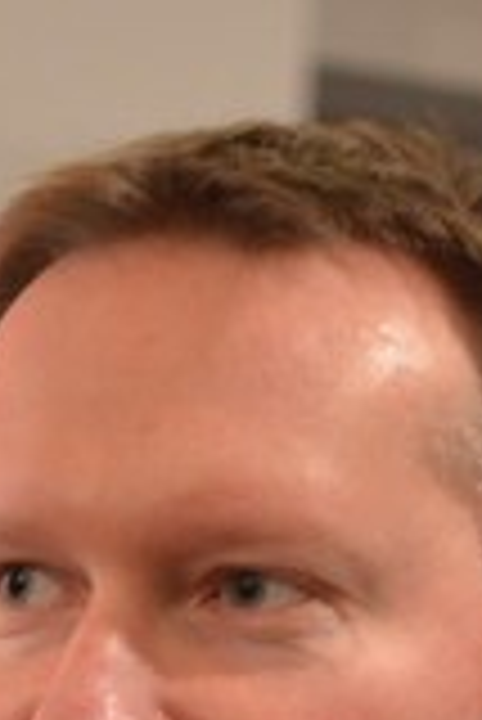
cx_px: 255
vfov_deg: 7.8
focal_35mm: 251
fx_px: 5038
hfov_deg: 5.5
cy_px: 1503
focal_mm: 35
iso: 1600
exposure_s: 1/125
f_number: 2
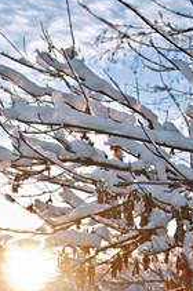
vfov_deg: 26.4
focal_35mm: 77
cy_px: 142
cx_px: -4
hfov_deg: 17.2
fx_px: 621
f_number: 5
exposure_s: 1/160
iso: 640
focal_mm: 24
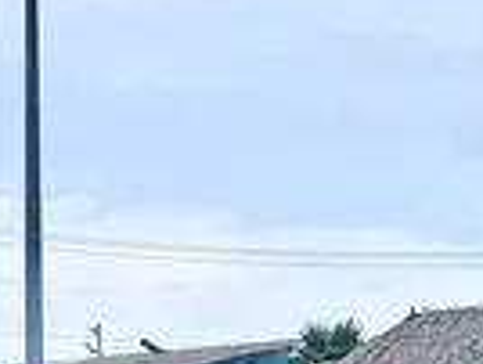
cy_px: 472
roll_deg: +1.0
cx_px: -270
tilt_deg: +0.5
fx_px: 2195
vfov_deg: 9.3
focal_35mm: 157
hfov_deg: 11.9
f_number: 1.5
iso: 50
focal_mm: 5.7
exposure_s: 1/2695
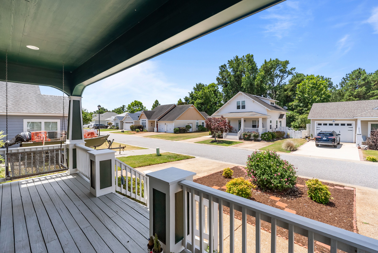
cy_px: 126
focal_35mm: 16
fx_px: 168
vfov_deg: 73.8
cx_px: 189
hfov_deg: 96.7
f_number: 7.1
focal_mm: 16
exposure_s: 1/1600
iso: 1000
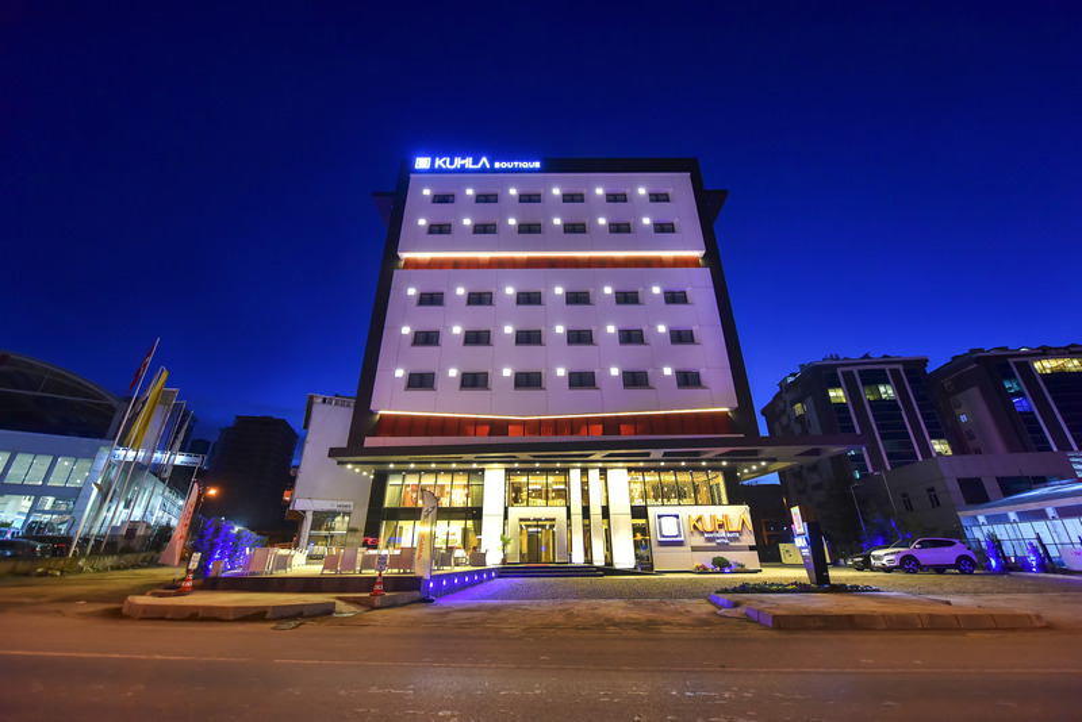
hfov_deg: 104.2
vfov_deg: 81.3
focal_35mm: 14
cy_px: 361
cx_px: 541
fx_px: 421
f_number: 2.8
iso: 1600
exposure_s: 1/30
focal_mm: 14
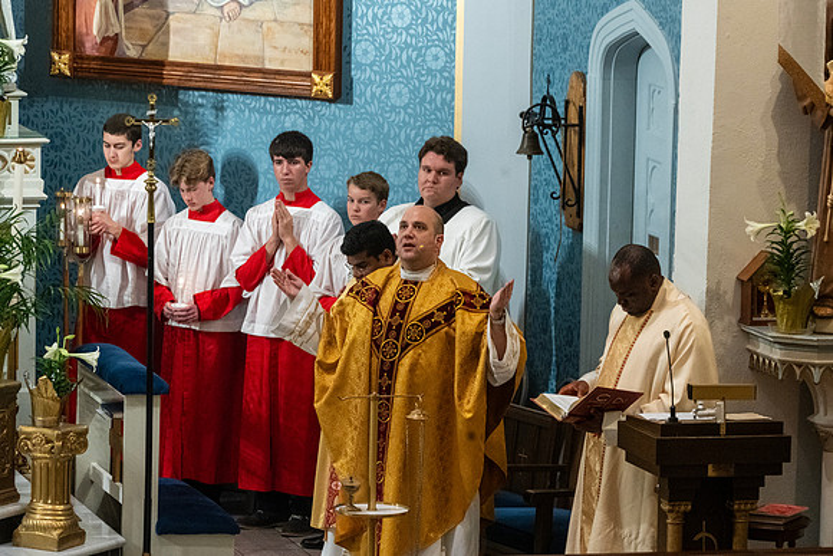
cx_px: 499
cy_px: 289
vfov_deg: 5.7
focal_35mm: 240
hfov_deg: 8.6
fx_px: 5543
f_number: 9
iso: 5000
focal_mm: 200
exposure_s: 1/60
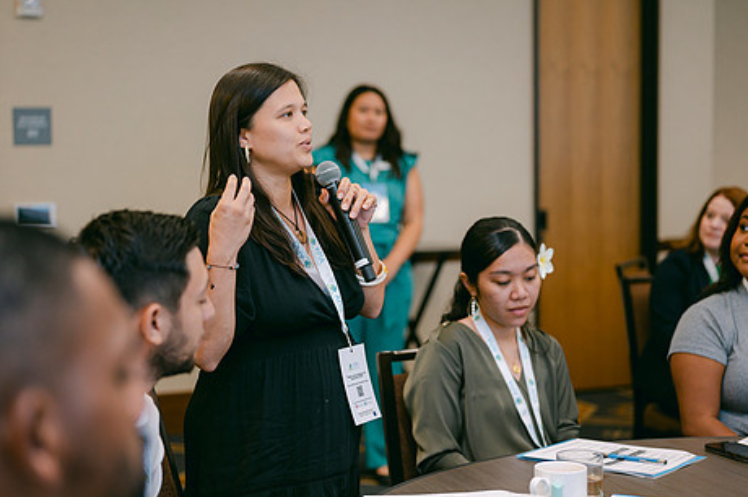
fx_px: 1329
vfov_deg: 21.2
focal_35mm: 64
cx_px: 340
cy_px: 268
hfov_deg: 31.4
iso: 500
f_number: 2
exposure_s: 1/125
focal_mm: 50
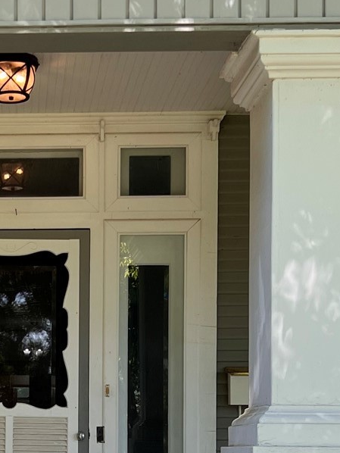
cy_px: 380
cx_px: -13
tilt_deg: +3.3
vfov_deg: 21.7
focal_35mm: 89
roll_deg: +0.8
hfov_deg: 16.2
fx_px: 1165
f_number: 1.5
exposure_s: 1/533
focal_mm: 5.7
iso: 50
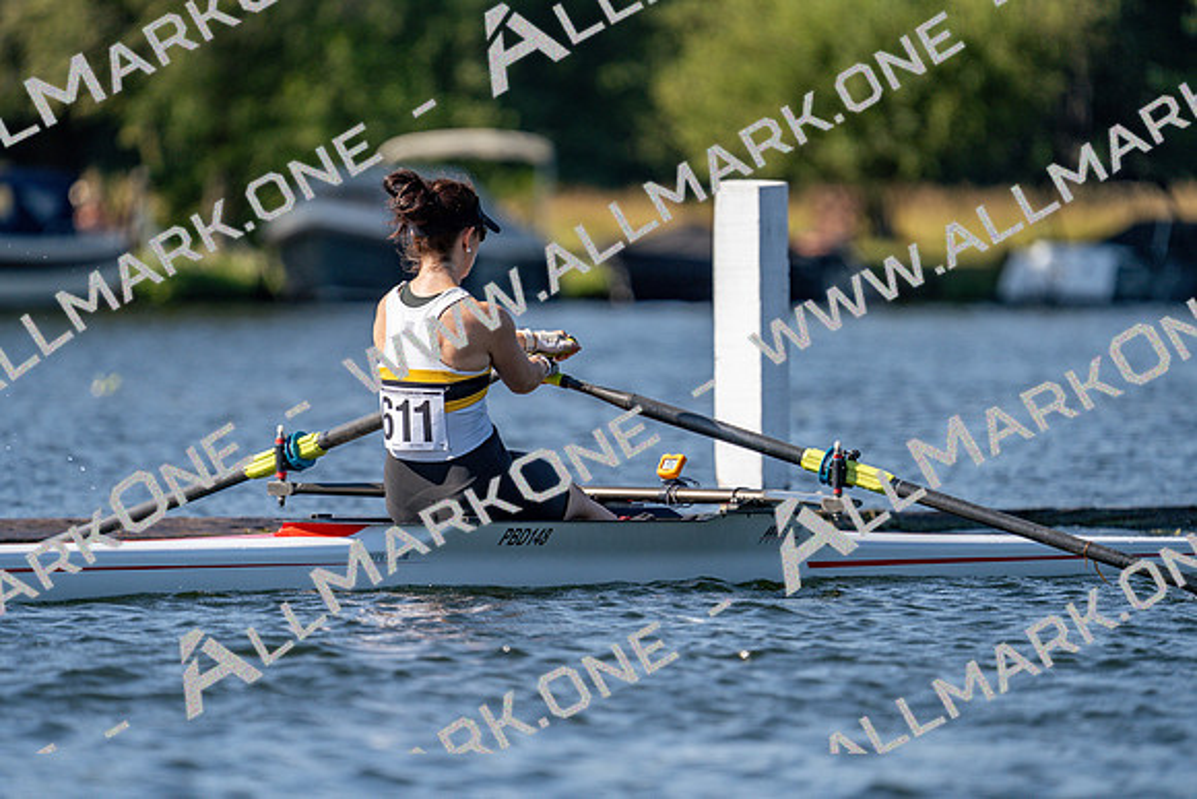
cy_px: 400
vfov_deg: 2.8
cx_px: 598
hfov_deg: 4.2
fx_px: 16495
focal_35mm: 496
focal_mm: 496
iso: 250
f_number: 6.3
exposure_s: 1/1600
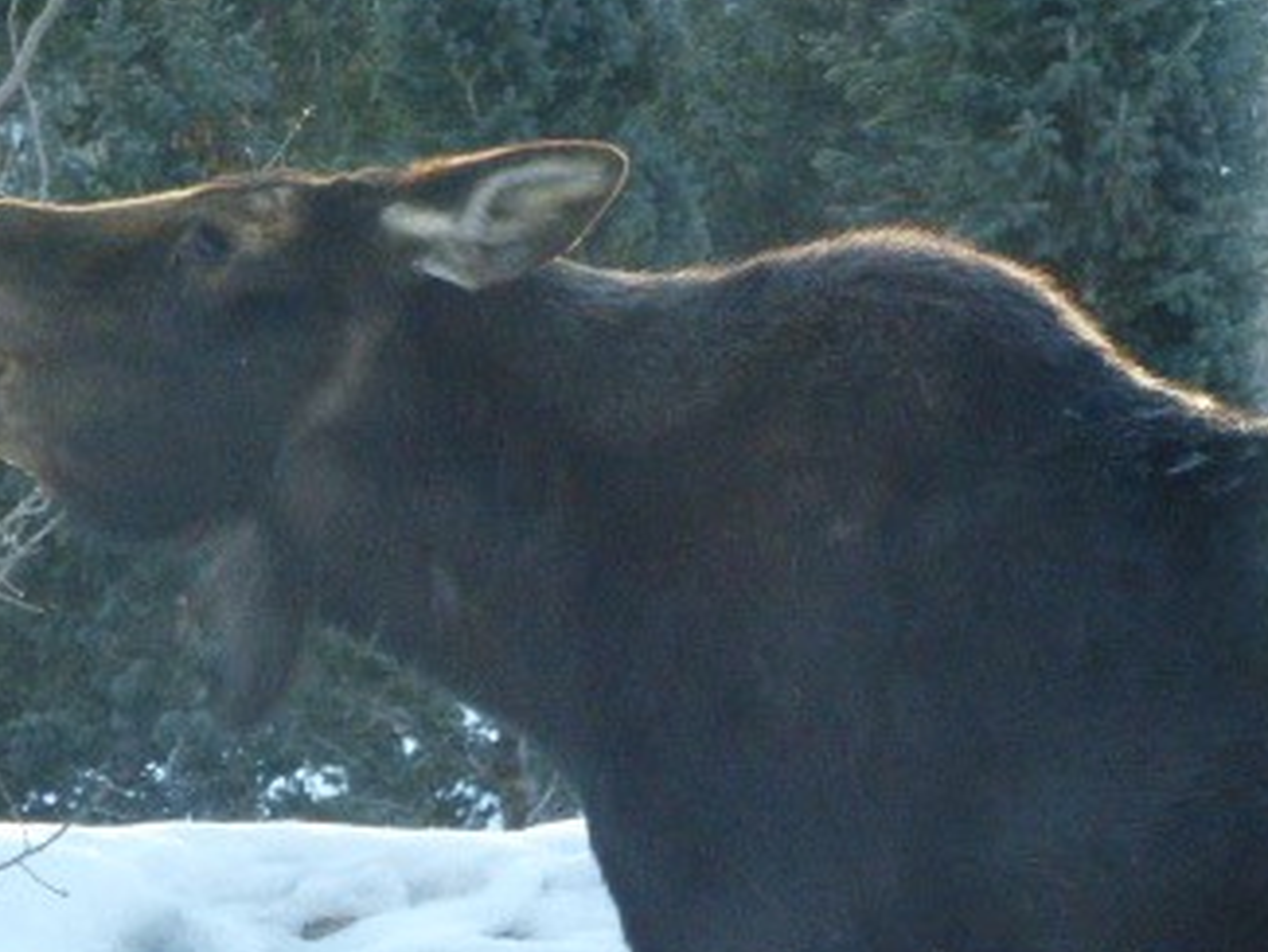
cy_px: 753
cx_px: 726
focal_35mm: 358
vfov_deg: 4.2
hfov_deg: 5.5
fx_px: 13119
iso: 1000
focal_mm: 32.6
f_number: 5.4
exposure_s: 1/320
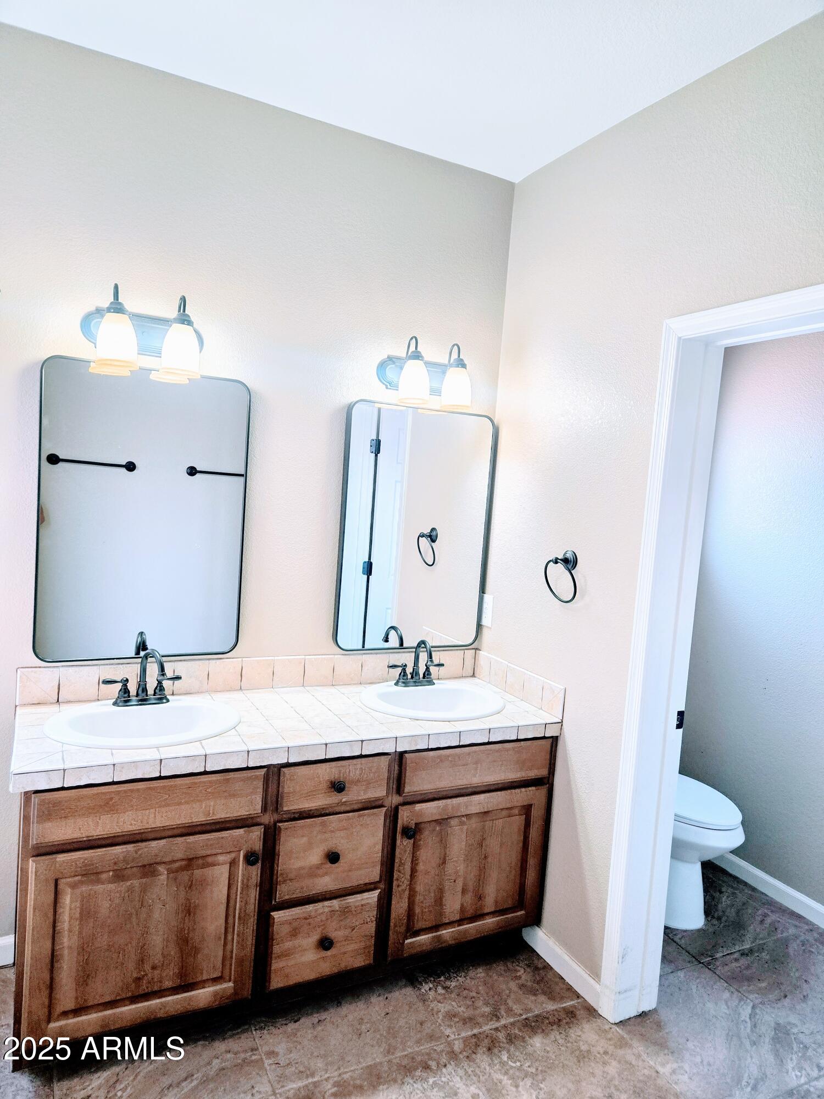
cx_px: 412
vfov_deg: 73.9
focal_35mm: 23
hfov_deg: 58.9
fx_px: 730
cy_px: 550
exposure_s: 1/120
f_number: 1.8
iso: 100
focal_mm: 5.4
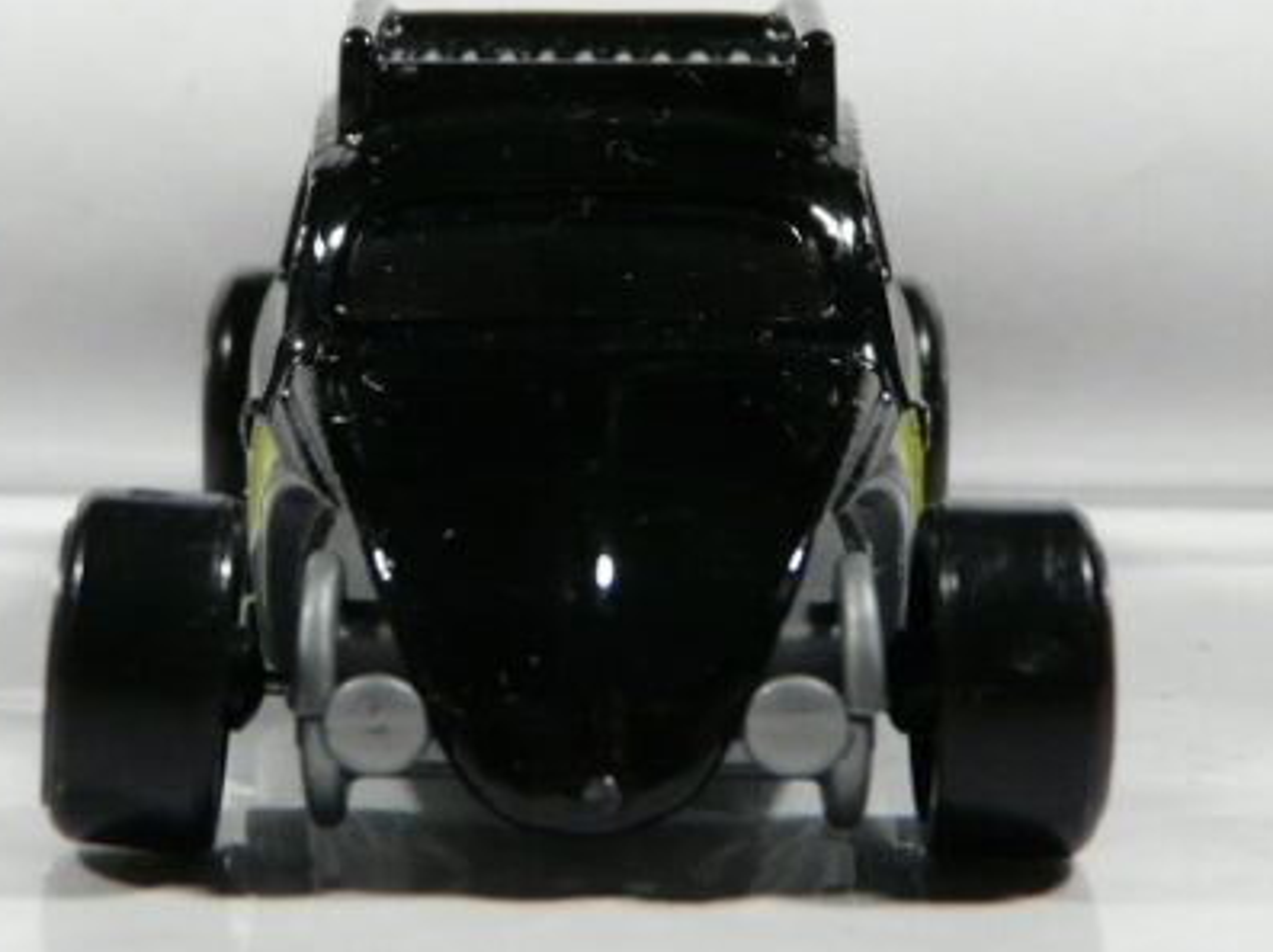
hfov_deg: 16.7
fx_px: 4336
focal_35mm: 118
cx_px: 558
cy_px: 327
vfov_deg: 12.5
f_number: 3.2
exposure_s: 1/40
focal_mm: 8.1
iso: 100
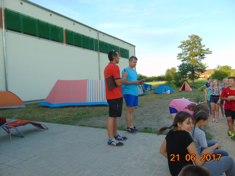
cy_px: 88
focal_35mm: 25
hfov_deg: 69.4
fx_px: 170
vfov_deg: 54.9
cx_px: 118
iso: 80
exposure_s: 1/200
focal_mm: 4.5
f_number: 3
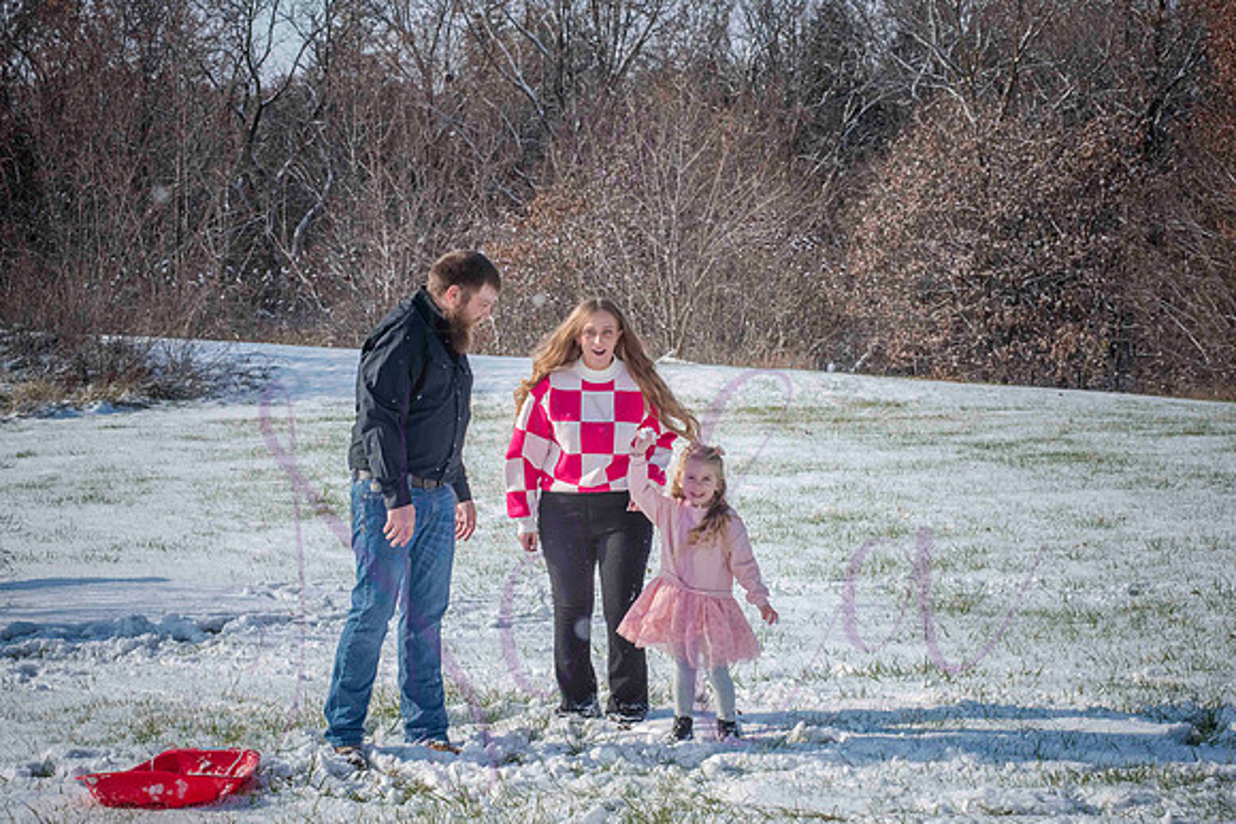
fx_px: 2747
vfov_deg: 17.1
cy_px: 412
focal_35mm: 80
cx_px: 618
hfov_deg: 25.4
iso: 640
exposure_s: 1/1000
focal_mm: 80
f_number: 14
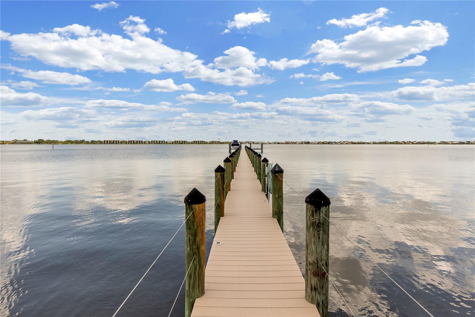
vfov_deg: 67.4
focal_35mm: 18
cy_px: 158
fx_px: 237
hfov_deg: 90.0
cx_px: 238
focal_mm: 12
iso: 100
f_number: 4
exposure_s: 1/1000
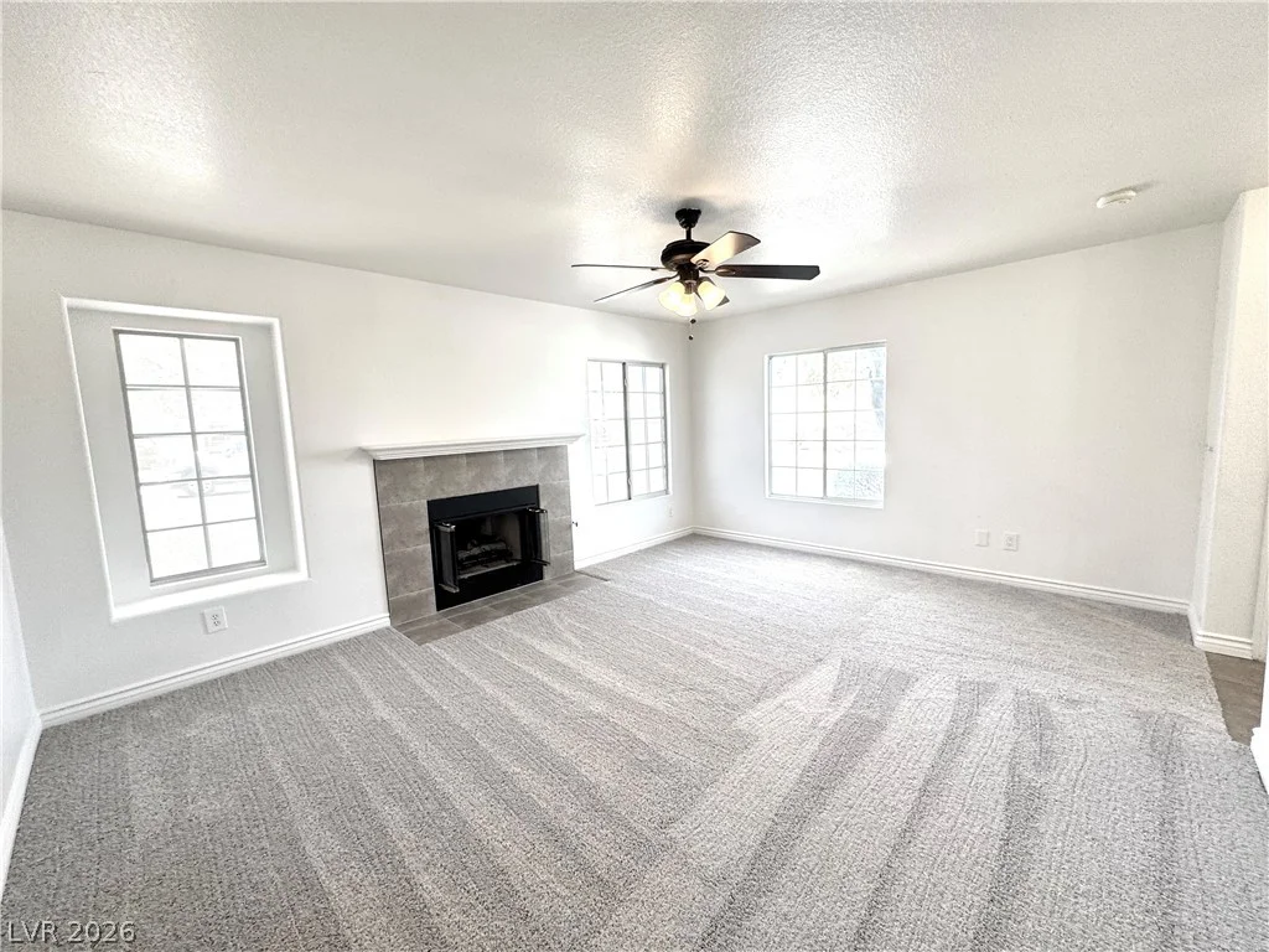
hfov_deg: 102.1
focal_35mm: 14
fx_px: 513
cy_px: 476
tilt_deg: -6.2
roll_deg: +1.6
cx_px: 634
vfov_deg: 85.7
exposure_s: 1/120
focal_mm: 2.22
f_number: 2.2
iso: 64
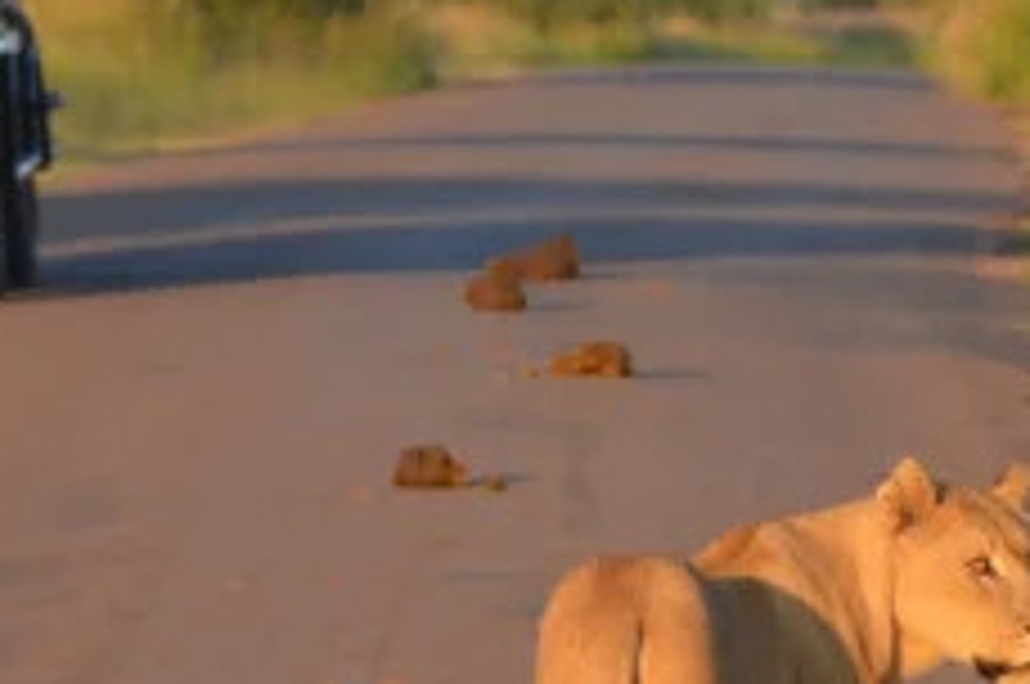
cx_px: 652
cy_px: 371
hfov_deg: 2.7
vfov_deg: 1.8
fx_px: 21542
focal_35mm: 754
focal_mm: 150
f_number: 5.6
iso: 220
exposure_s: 1/320
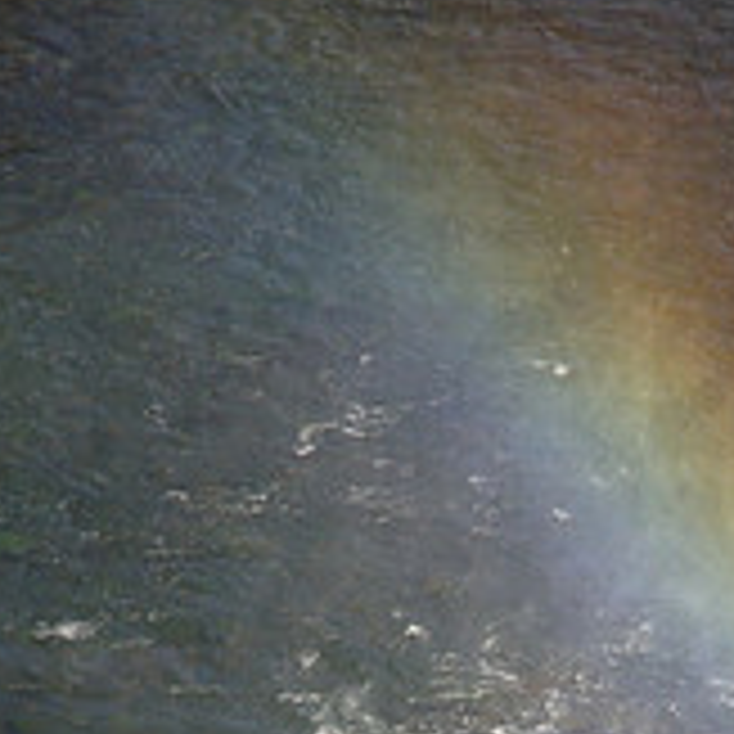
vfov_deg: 5.5
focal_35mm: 317
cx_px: 549
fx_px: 7605
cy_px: 833
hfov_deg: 5.5
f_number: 4.5
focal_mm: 70
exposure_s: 1/60
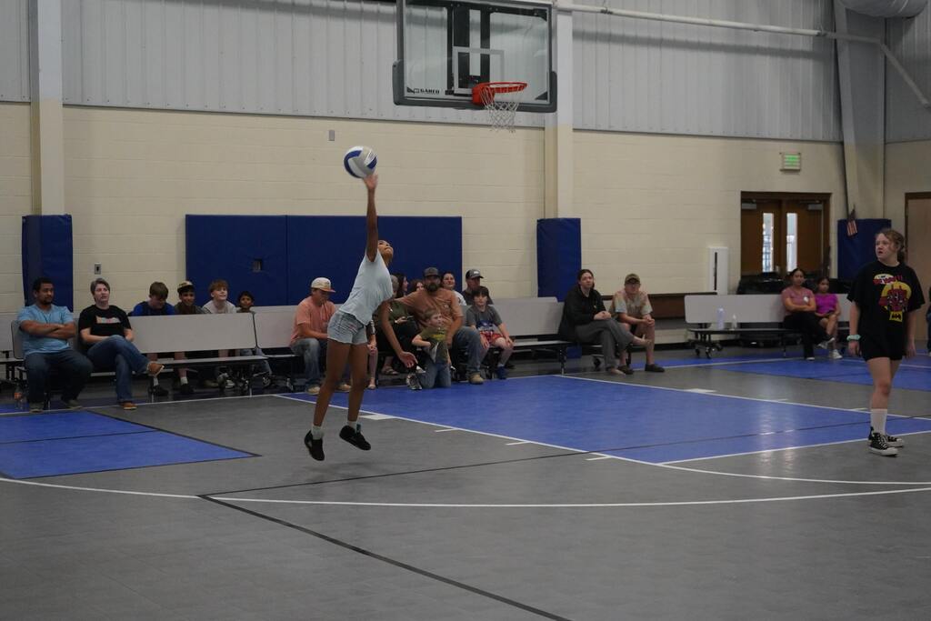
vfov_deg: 25.1
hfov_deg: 36.9
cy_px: 310
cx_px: 466
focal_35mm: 54
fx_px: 1397
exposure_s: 1/500
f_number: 5
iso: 12800
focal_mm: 54
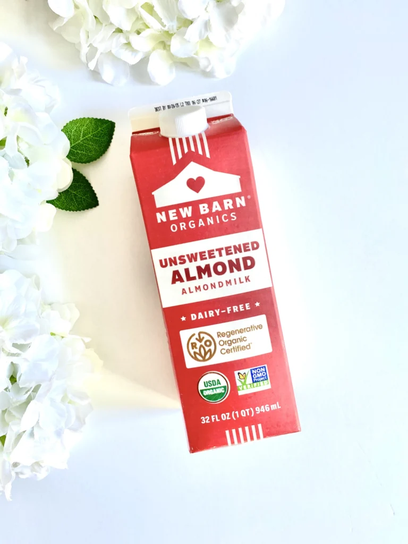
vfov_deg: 67.3
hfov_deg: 53.1
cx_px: 204
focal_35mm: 26
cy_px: 272
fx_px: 409
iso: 125
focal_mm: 4.25
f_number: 1.8
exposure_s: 1/121
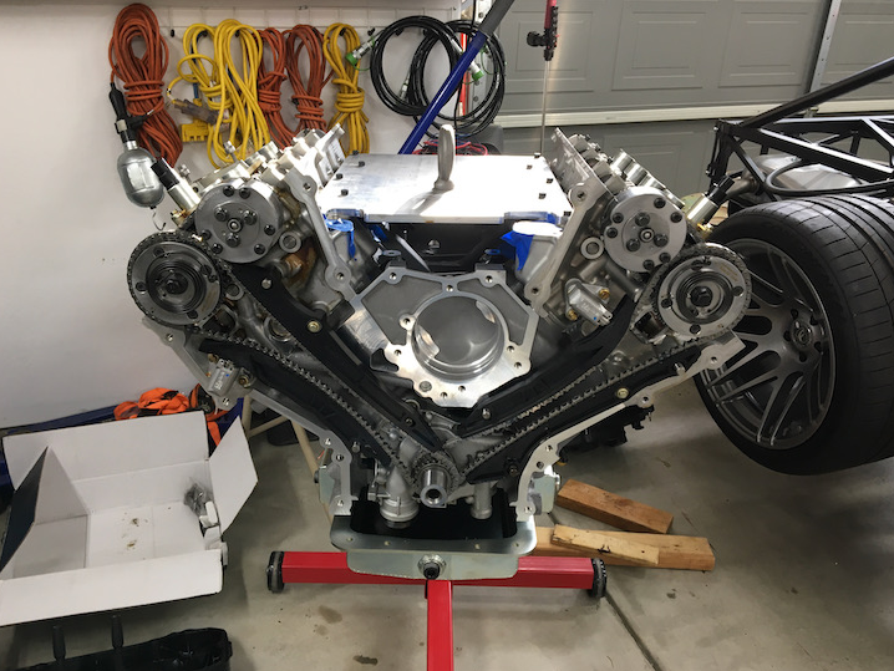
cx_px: 442
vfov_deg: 45.5
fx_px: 801
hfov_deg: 58.3
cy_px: 327
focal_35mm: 31
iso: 50
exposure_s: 1/30
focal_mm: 4.15
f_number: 2.2
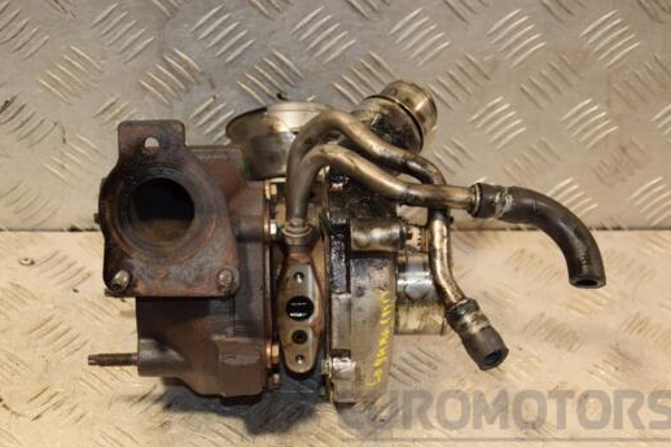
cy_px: 237
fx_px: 1360
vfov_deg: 18.7
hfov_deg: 27.7
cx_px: 313
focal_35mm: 73
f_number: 4.8
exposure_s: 1/200
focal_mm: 42
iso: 800
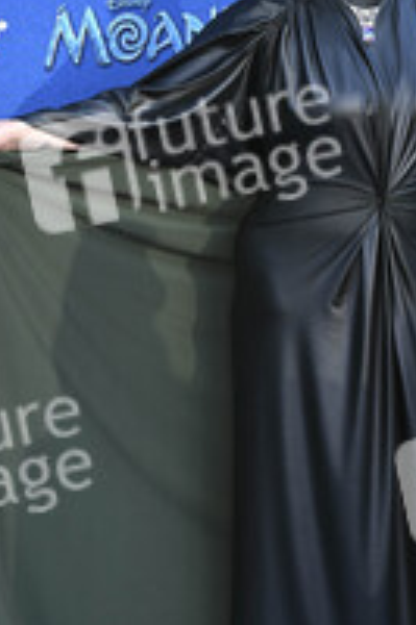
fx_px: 1736
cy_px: 316
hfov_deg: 13.6
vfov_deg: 20.4
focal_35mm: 100
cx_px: 272
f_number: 5.6
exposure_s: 1/250
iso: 500
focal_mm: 50
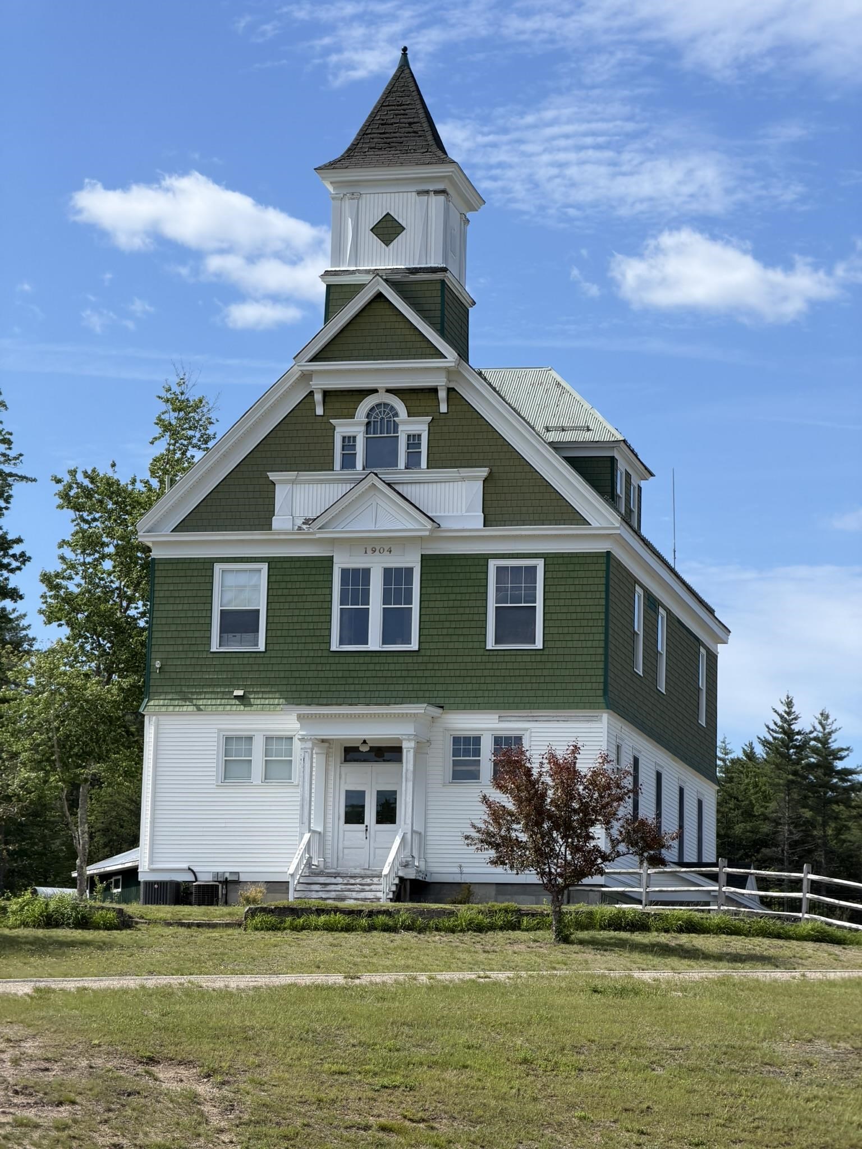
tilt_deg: +9.1
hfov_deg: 14.8
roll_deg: -1.7
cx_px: 431
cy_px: 574
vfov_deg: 19.6
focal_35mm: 100
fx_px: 3320
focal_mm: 16.89
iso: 25
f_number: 2.8
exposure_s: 1/638
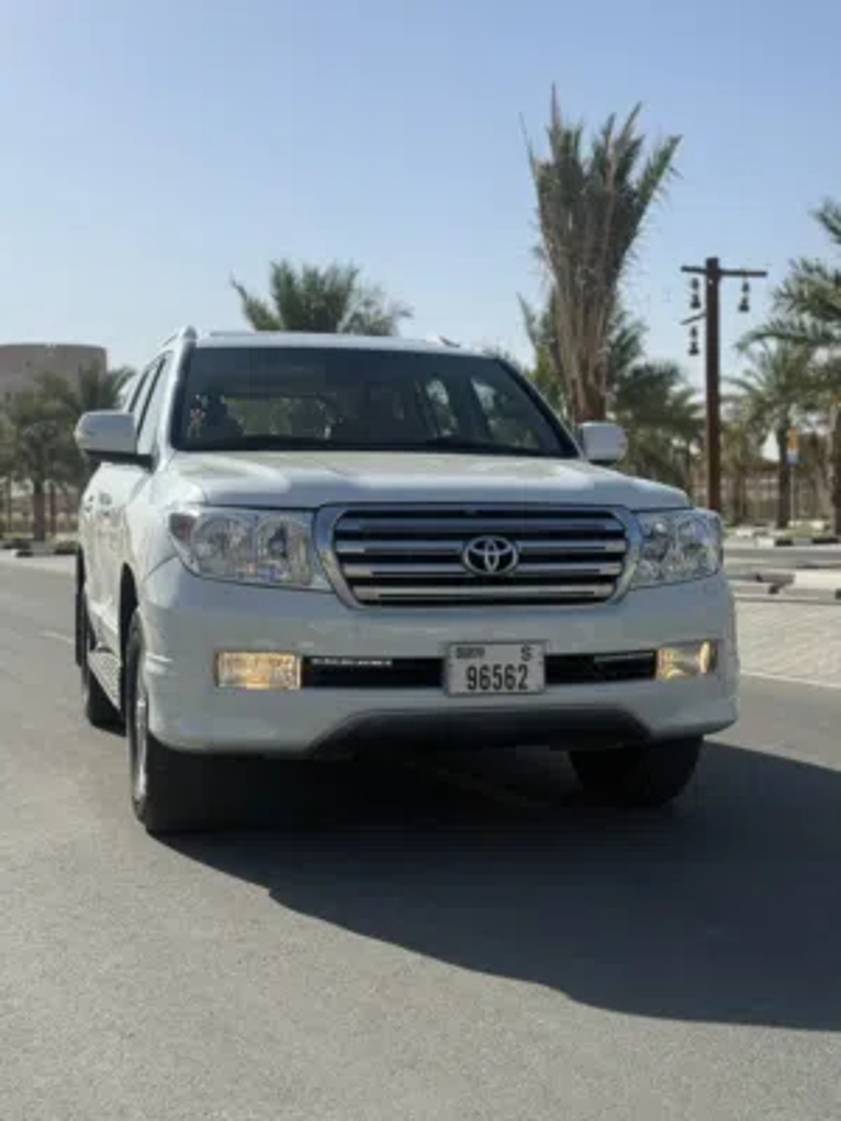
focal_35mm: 48
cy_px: 560
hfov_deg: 30.3
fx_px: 1555
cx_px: 420
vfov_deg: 39.7
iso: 64
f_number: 1.78
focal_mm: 6.76
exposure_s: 1/7143
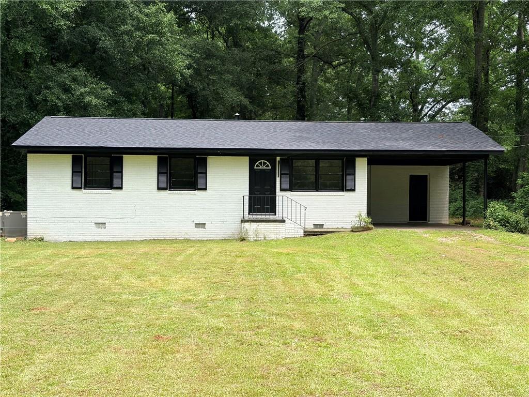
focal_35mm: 52
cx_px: 264
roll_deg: +0.2
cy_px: 198
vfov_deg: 28.0
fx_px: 795
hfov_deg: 36.8
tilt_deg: +0.8
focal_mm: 5.96
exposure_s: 1/801
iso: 32
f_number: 1.6
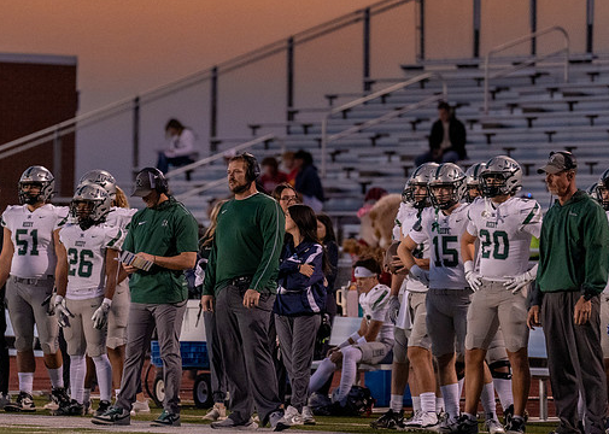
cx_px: 233
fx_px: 7277
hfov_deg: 4.8
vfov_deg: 3.4
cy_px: 223
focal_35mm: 421
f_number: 2.8
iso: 2000
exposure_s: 1/1000
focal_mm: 200
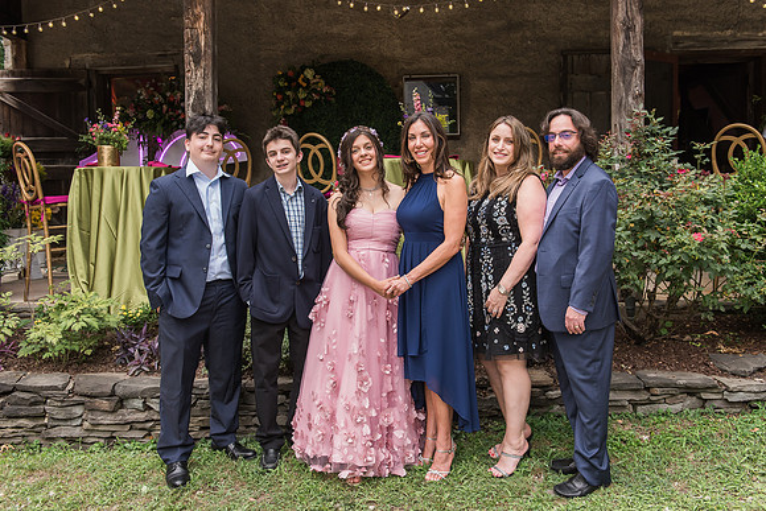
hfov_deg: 55.4
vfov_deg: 38.6
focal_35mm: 34
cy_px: 243
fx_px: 729
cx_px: 396
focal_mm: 32
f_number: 4.5
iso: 640
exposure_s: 1/200
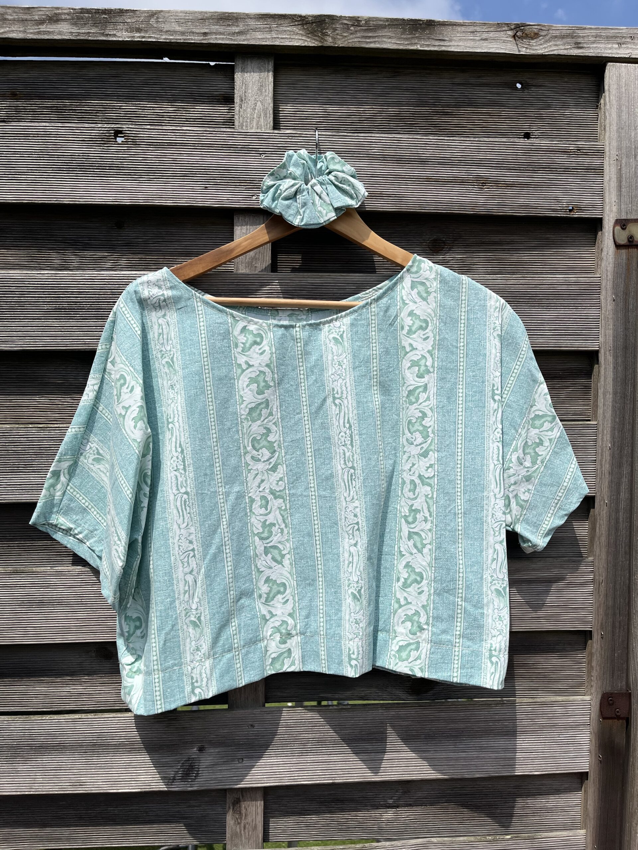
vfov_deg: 67.3
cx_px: 319
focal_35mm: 26
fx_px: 639
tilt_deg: -1.1
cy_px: 425
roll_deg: +0.1
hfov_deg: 53.1
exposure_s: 1/8403
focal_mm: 5.1
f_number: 1.6
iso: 50
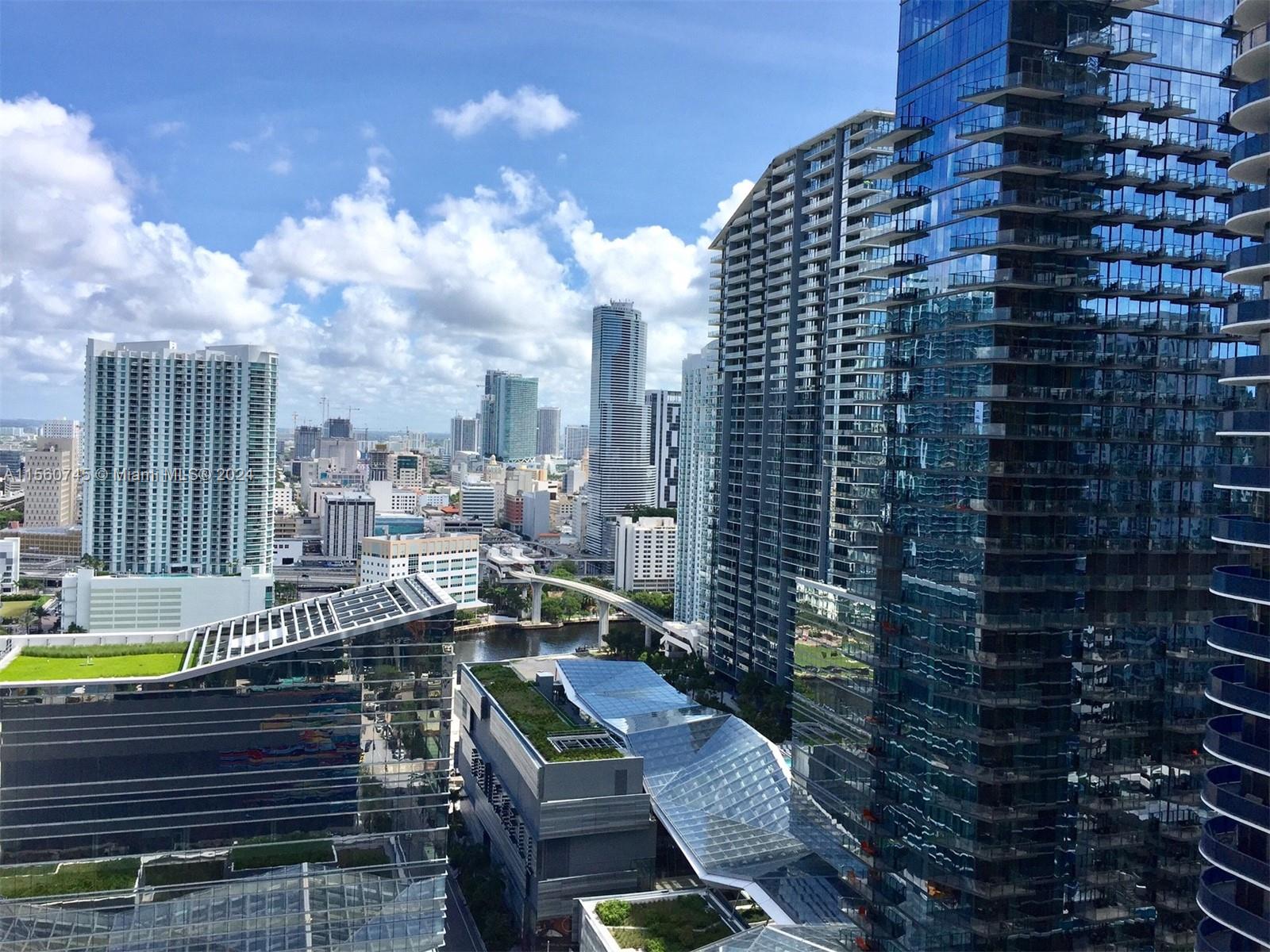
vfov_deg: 48.2
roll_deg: -3.7
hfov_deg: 61.7
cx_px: 635
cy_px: 476
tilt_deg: -1.6
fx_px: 1064
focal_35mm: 29
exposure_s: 1/2475
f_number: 2.2
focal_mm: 4.15
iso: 32
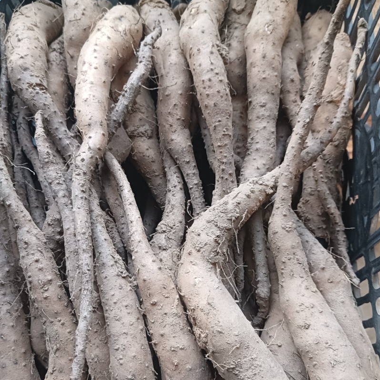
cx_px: 190
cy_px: 230
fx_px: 397
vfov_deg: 50.7
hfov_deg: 51.1
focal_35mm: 32
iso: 1369
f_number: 1.9
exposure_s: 1/33.3
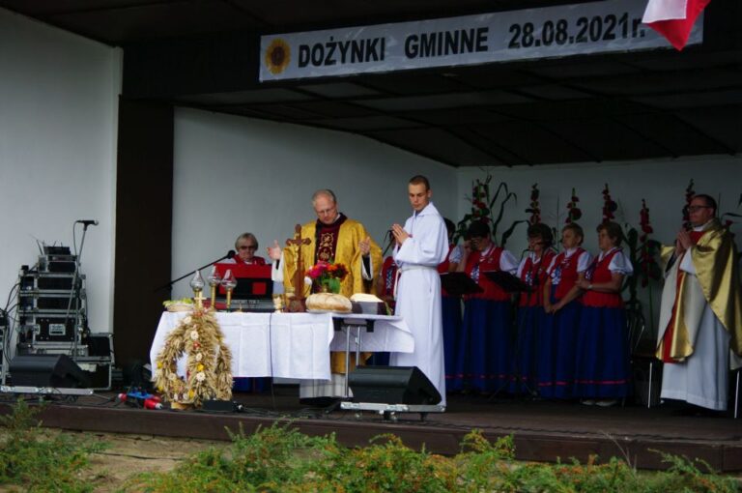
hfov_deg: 17.1
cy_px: 246
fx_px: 2470
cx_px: 371
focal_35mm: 120
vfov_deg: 11.4
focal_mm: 80
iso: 280
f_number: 4.5
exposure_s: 1/500
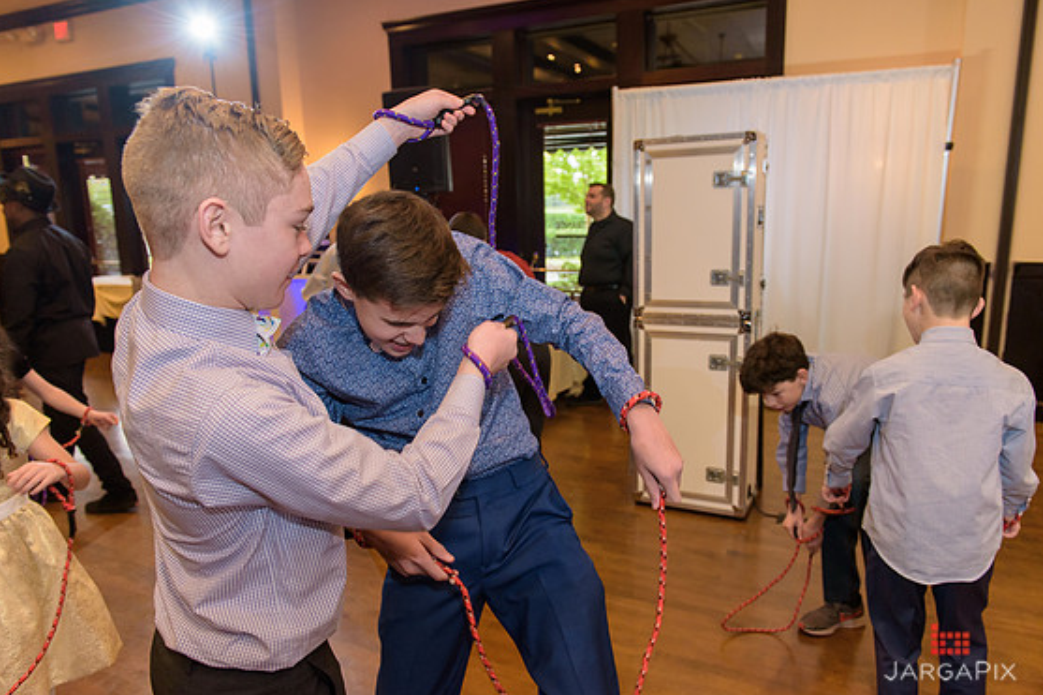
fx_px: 724
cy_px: 359
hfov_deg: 71.5
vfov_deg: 51.2
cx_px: 521
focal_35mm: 25
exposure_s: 1/125
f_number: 3.2
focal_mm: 24
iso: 1250
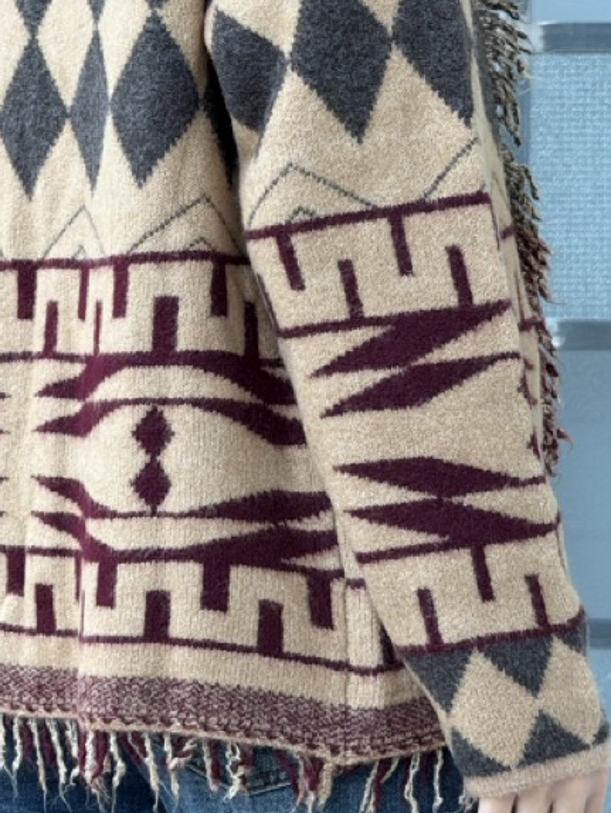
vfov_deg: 18.4
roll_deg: +0.0
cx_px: 238
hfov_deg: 13.8
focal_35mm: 107
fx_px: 2516
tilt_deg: -0.2
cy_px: 324
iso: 250
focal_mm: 6.76
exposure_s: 1/53
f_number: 1.78
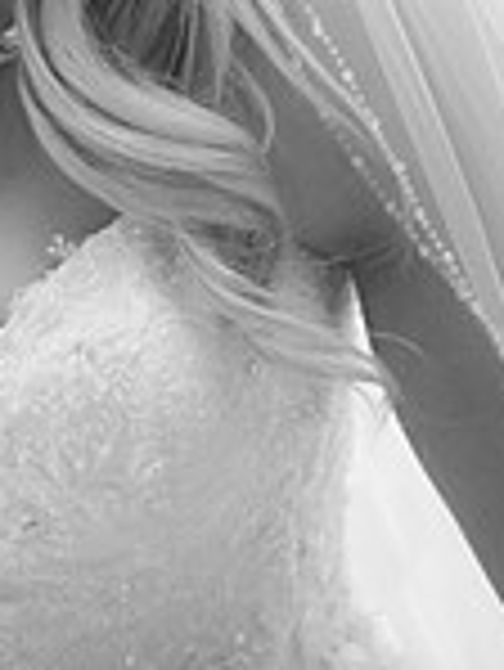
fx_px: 14500
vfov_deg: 2.6
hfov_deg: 2.0
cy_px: -175
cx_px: -144
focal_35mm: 748
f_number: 2.8
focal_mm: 200
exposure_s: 1/8000
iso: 3200
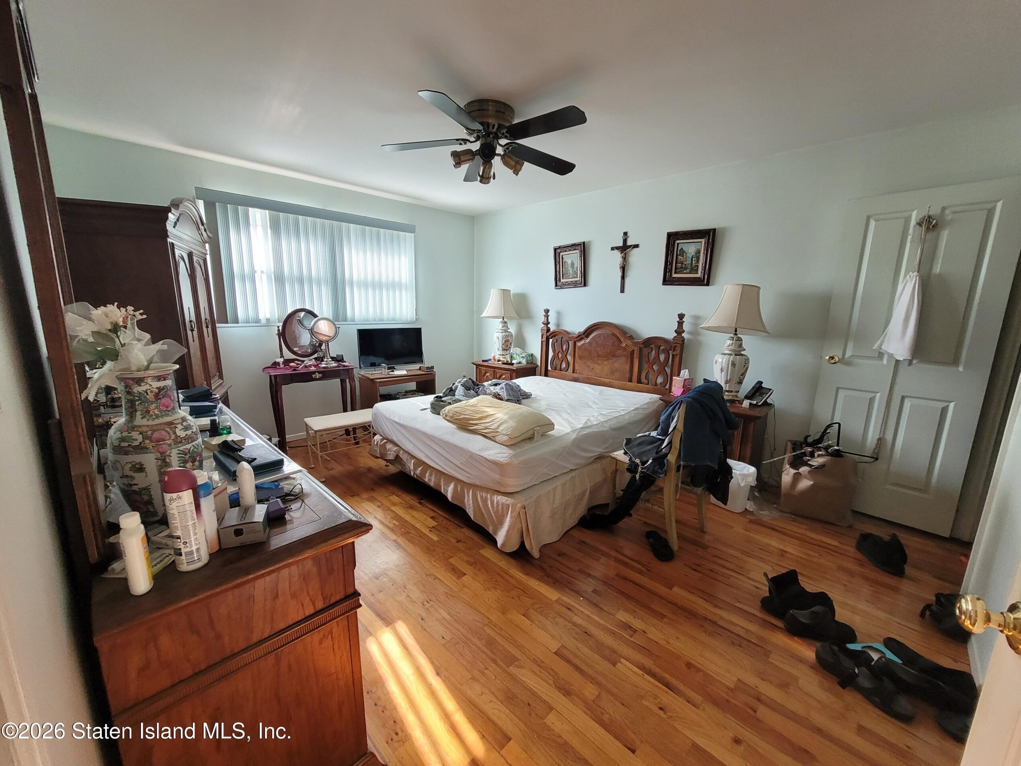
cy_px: 383
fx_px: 383
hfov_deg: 106.2
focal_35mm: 13
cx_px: 510
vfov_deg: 89.9
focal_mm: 1.74
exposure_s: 1/60
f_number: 2.2
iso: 100
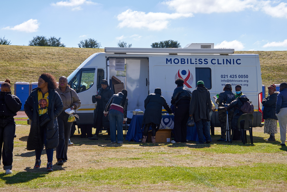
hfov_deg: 22.1
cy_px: 96
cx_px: 144
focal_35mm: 92
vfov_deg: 14.9
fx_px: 733
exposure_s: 1/320
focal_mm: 92
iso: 80
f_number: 5.6
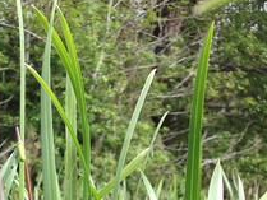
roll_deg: +1.7
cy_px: 312
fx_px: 1243
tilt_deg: -6.2
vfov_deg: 9.0
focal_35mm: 161
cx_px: 65
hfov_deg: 12.2
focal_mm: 4.28
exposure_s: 1/642
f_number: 2.4
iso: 50
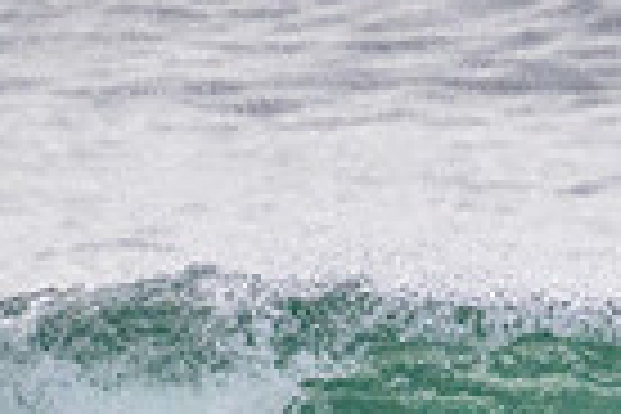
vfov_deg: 0.4
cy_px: 785
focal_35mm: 3363
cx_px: 824
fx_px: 58007
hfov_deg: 0.6
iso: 1800
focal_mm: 800
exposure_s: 1/2000
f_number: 11
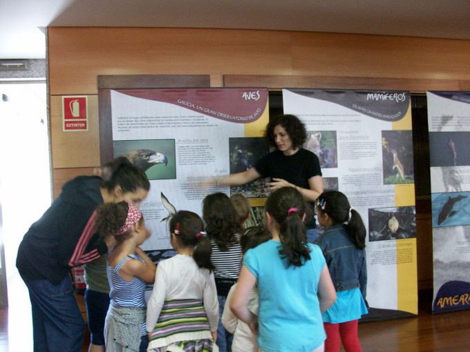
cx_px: 235
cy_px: 176
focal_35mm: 34
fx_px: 462
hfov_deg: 54.0
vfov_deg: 41.8
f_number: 2.8
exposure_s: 1/9.34
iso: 160
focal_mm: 5.7
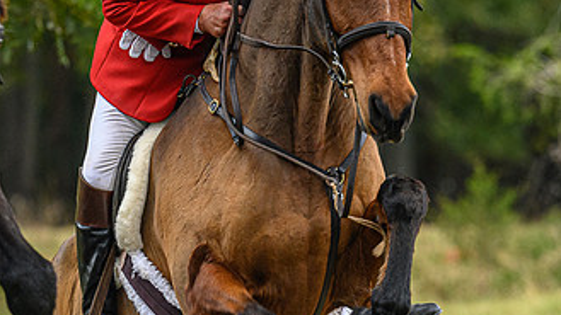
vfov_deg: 2.2
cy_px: 52
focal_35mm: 543
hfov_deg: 4.0
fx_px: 8077
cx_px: 311
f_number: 3.5
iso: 800
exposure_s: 1/640
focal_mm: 185
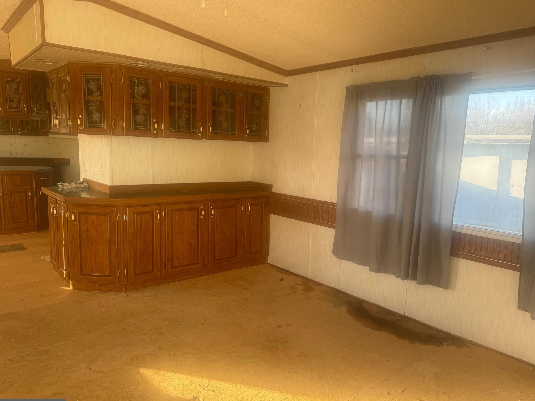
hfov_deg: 67.2
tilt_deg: -8.7
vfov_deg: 53.1
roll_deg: -2.1
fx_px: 402
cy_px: 205
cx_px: 285
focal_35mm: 26
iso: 80
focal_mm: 6.86
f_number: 1.78
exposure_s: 1/169
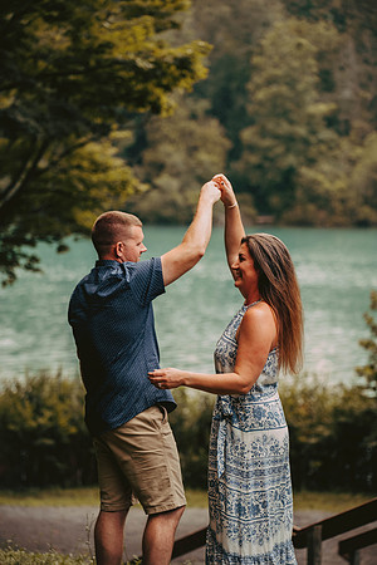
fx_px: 1649
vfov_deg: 19.5
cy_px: 282
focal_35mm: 105
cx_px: 188
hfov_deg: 13.0
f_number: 2.8
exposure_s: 1/125
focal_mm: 105
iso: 320
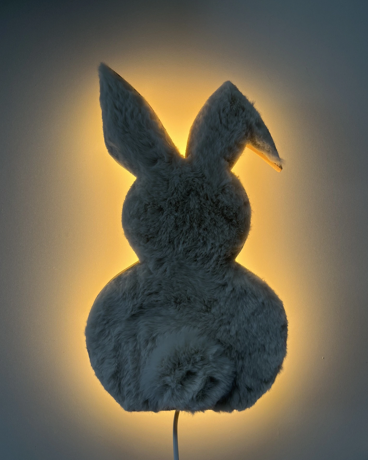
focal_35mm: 28
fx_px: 381
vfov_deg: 62.1
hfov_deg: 51.5
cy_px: 248
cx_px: 185
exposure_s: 1/131
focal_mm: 5.1
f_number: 1.6
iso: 32
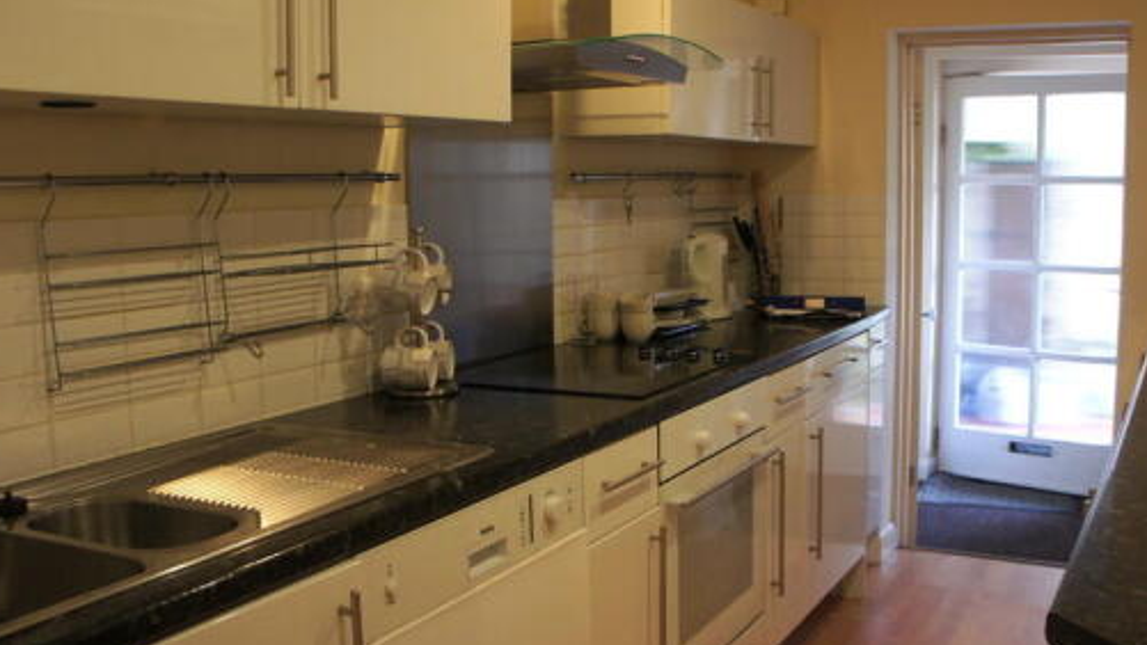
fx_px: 1125
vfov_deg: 32.0
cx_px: 678
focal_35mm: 37
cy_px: 334
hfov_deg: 53.7
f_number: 3.5
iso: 800
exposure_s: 1/30
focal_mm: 18
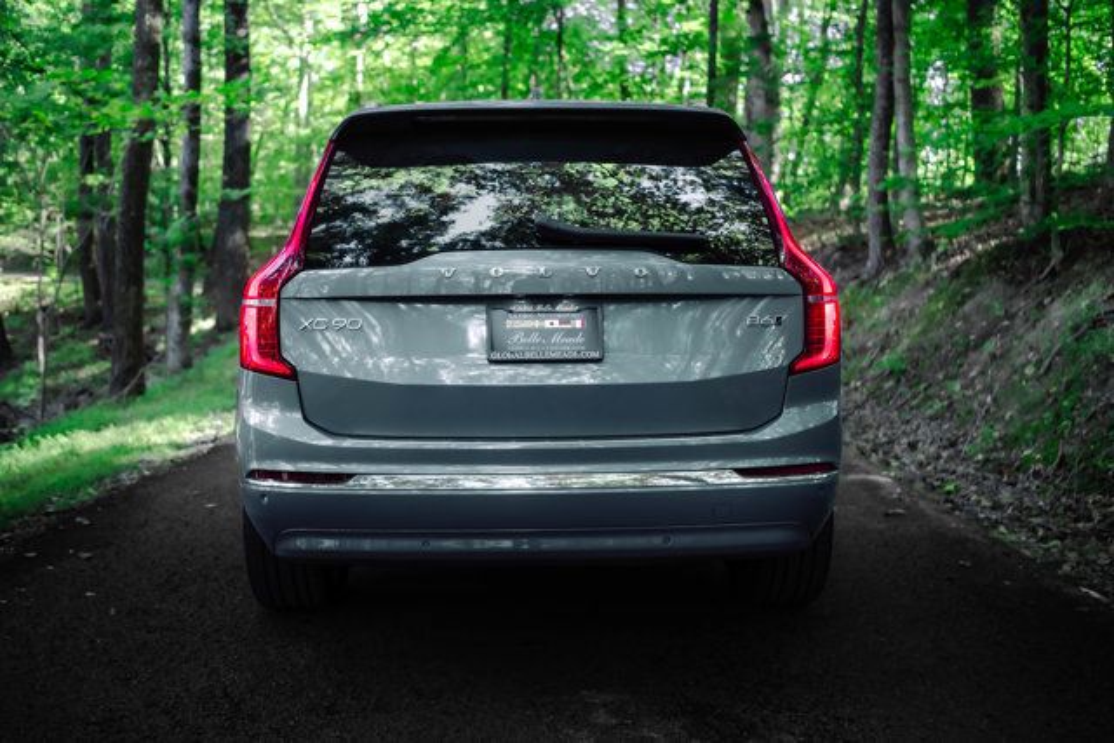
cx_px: 557
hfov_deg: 49.4
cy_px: 372
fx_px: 1211
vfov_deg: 34.1
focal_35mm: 39
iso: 500
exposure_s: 1/200
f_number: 2.8
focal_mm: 38
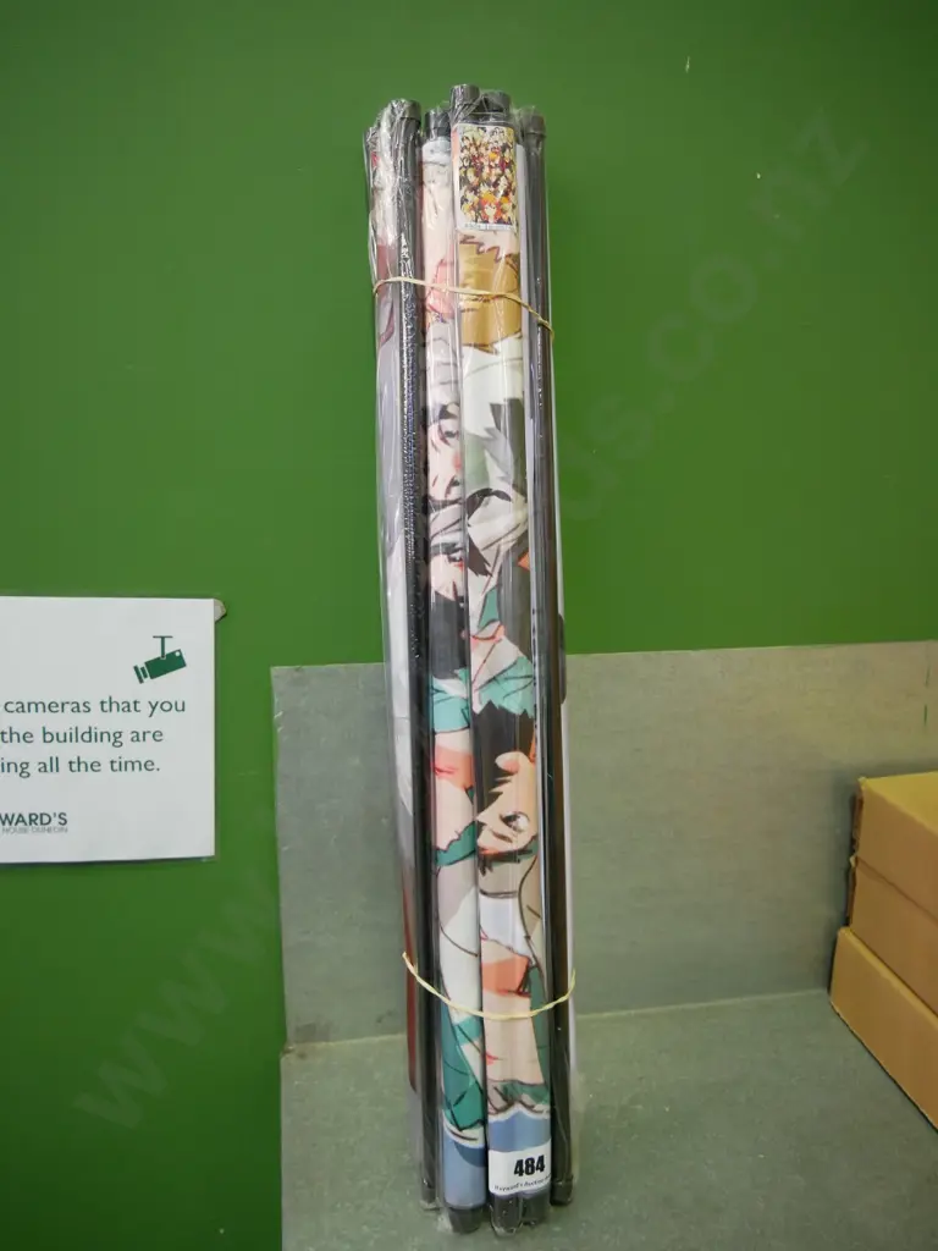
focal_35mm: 30
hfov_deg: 46.8
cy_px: 626
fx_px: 1084
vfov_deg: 60.0
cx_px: 469
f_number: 3.7
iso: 800
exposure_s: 1/60
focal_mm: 15
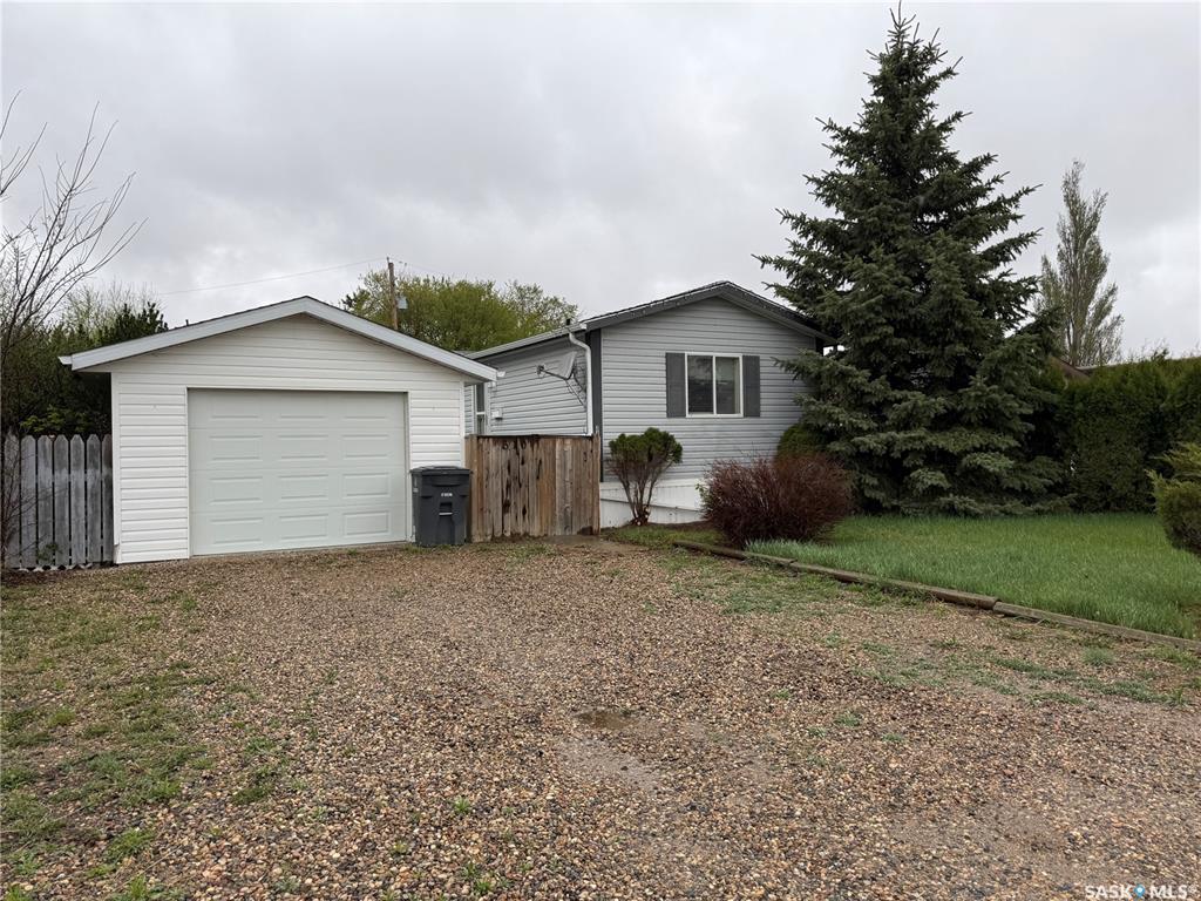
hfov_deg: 71.6
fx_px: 833
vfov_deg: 56.8
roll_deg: +0.8
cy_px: 450
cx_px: 600
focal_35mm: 24
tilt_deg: +1.0
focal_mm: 6.76
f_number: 1.78
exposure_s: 1/1046
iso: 80
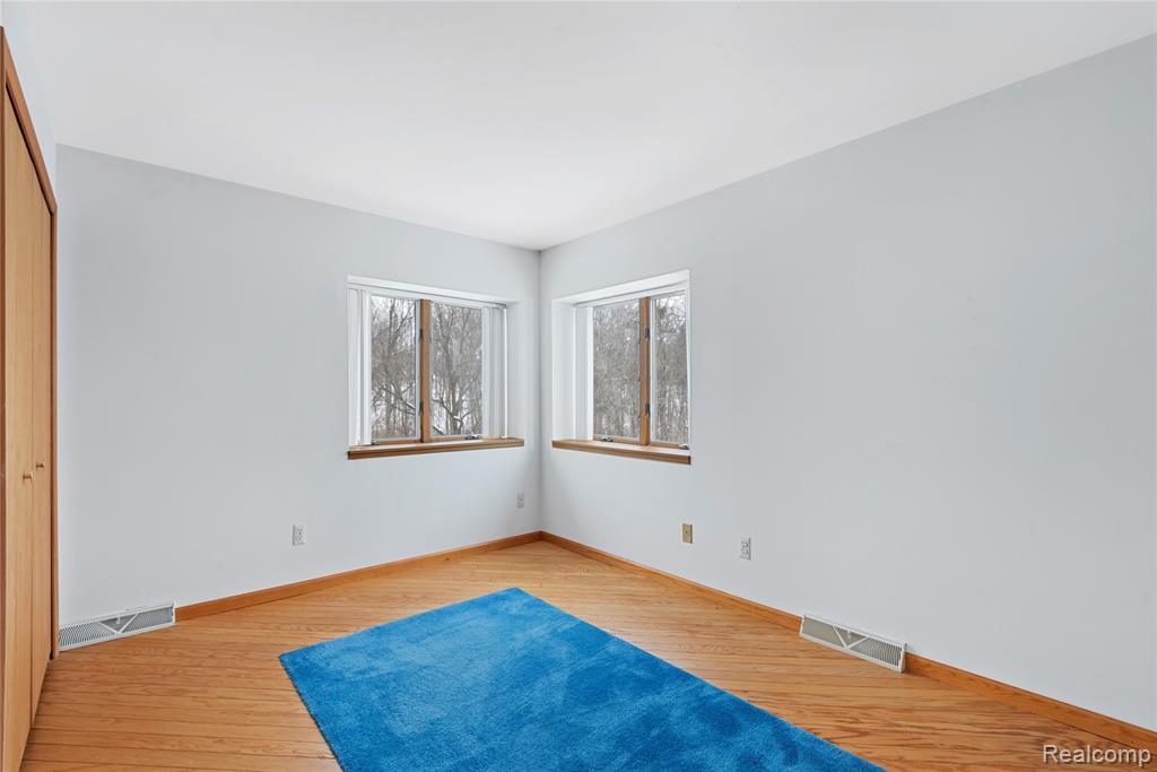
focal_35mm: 16
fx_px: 514
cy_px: 386
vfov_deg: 73.8
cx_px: 578
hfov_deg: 96.7
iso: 250
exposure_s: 1.6
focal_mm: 16
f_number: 9
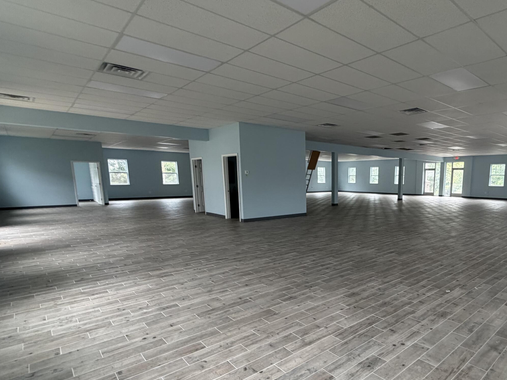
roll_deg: -0.5
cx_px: 349
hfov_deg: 75.8
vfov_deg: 62.9
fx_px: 308
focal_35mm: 21
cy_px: 229
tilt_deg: -8.7
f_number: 2.2
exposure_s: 1/121
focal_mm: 2.22
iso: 250
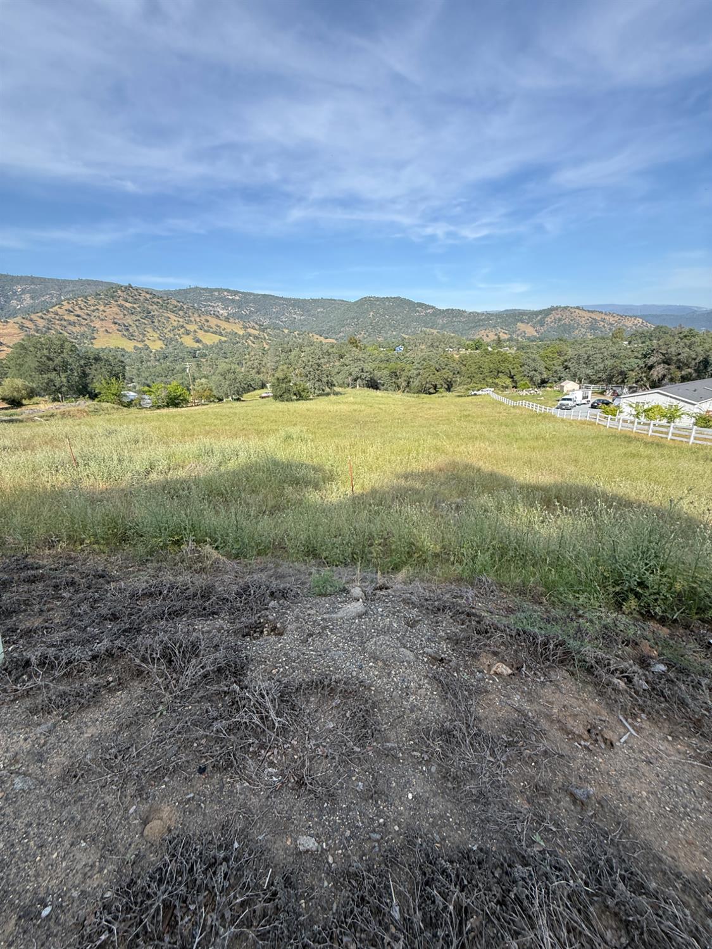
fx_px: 384
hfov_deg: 85.7
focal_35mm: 14
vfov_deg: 102.1
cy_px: 474
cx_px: 356
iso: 50
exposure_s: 1/888
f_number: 2.2
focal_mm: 2.22
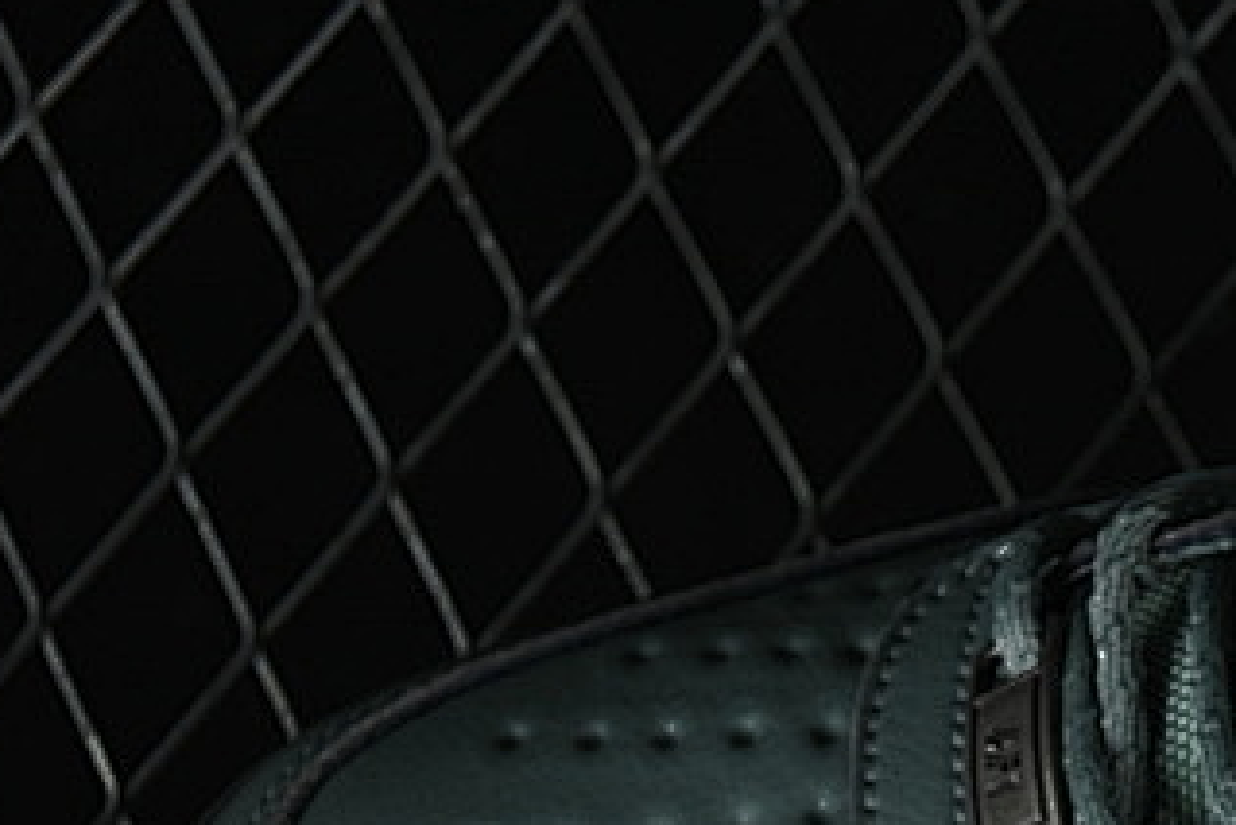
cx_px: 1662
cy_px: 1371
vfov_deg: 5.4
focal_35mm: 254
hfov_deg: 8.0
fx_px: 8724
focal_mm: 50
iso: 160
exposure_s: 1/60
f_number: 6.3
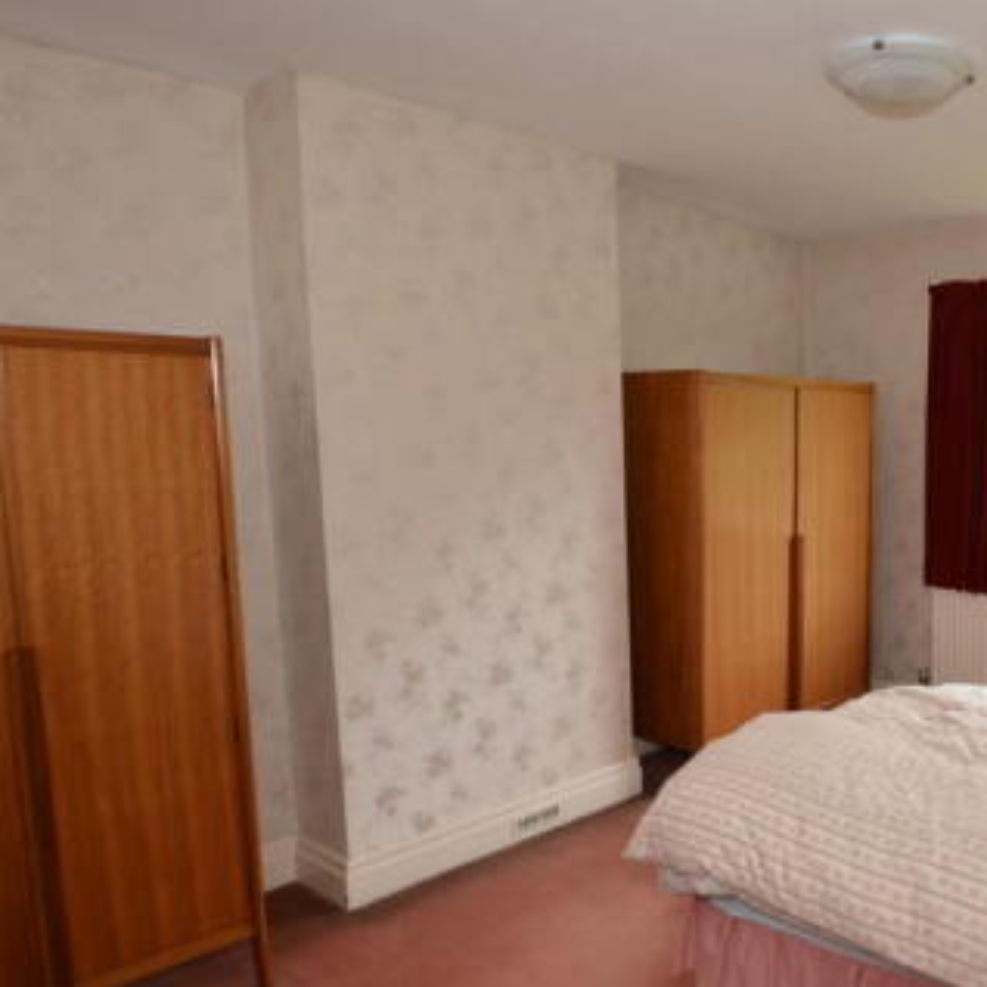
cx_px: 843
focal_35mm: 29
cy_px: 551
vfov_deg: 55.7
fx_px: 931
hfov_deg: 50.9
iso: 100
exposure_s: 1/60
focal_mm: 11
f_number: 3.5
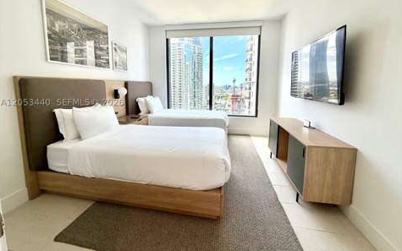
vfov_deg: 74.1
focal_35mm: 15
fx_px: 164
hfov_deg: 101.5
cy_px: 102
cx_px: 201
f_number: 2.2
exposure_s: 1/125
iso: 50
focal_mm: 2.22
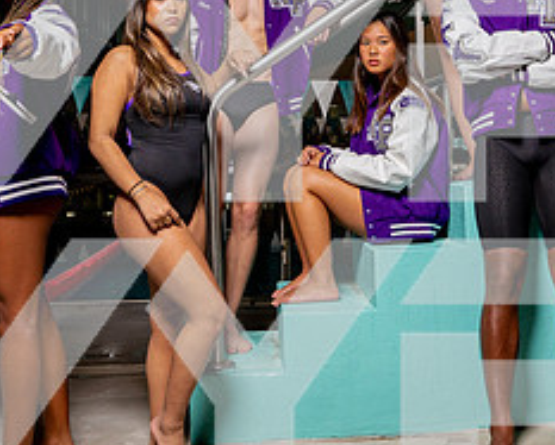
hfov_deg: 33.3
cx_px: 362
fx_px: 921
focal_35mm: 56
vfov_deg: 26.6
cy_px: 77
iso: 320
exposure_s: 1/250
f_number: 8
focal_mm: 24
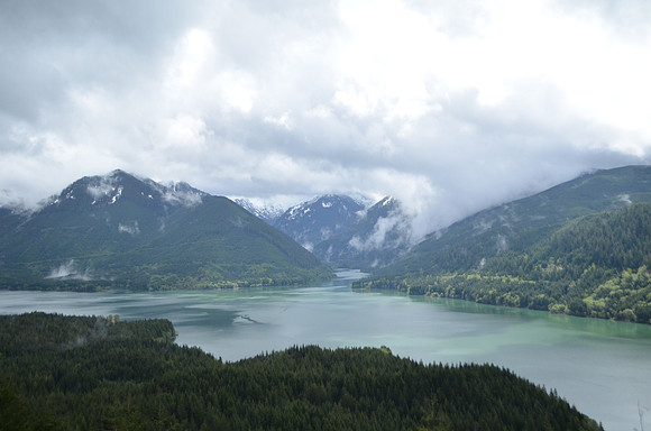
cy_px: 216
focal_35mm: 36
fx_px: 650
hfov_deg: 53.2
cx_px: 326
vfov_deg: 36.7
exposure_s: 1/4000
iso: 800
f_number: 4
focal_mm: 24
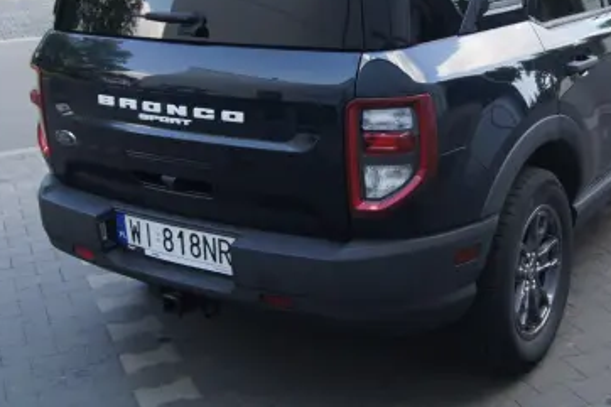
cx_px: 434
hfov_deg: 36.9
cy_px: 125
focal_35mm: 53
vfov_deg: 25.3
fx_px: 899
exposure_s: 1/80
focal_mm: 20
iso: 100
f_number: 5.6
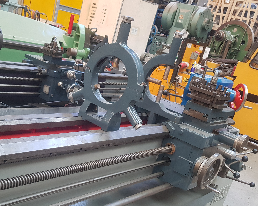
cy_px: 136
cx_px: 86
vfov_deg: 36.1
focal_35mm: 41
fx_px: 313
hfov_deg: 44.2
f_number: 1.7
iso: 160
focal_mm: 4.3
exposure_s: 1/50
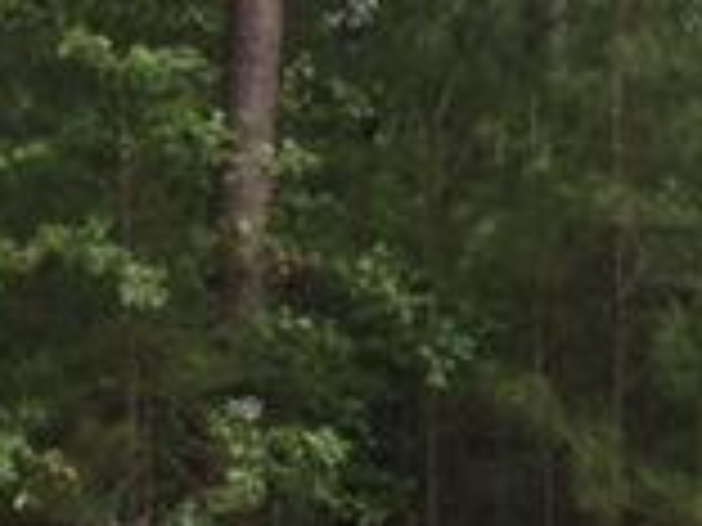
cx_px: 207
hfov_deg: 16.5
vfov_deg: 12.4
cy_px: 324
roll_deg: -1.1
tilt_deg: +3.1
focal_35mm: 119
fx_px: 2413
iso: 32
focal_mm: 4.15
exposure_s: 1/549
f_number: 2.2
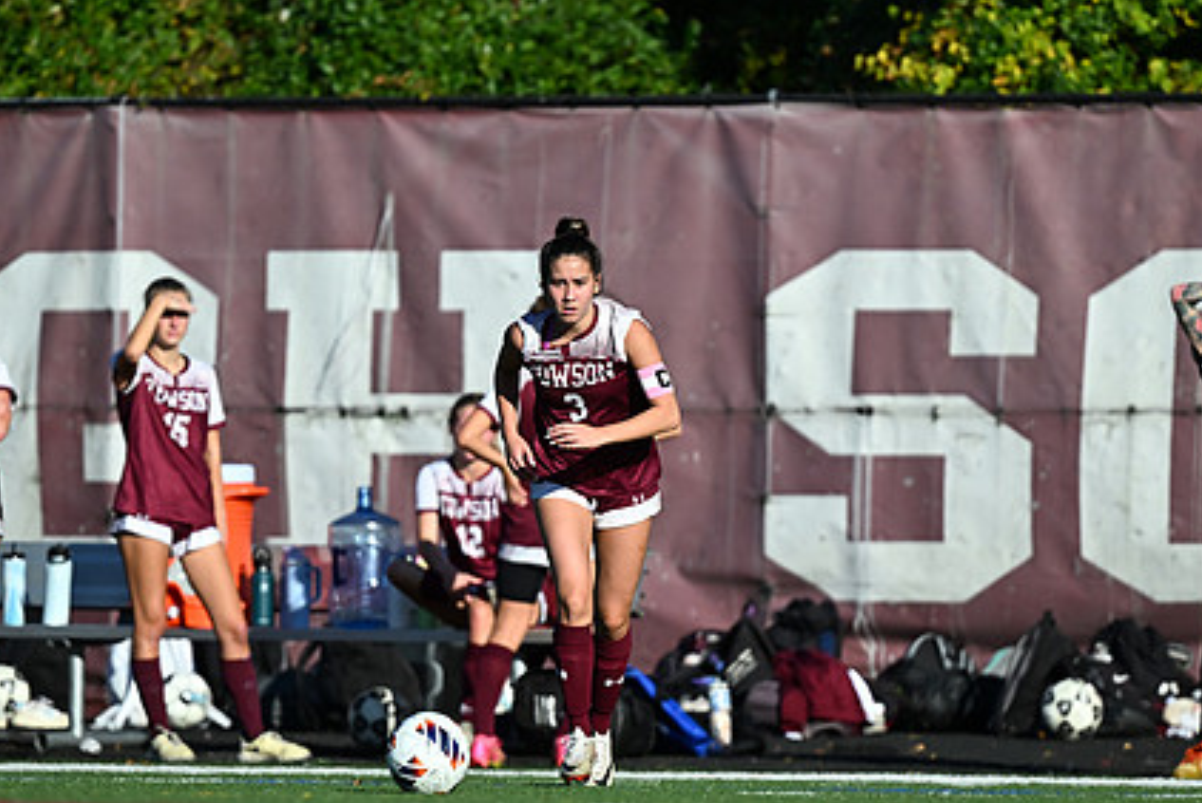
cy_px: 503
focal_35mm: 687
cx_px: 652
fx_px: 22953
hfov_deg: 3.0
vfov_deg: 2.0
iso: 320
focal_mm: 500
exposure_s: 1/2000
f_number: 5.6
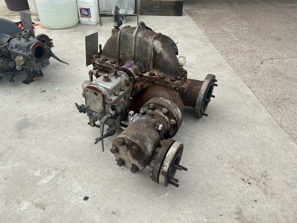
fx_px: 240
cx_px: 148
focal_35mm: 28
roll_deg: -0.9
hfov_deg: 63.4
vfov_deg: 49.7
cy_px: 112
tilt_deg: -36.4
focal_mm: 3
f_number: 1.8
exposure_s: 1/749
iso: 25
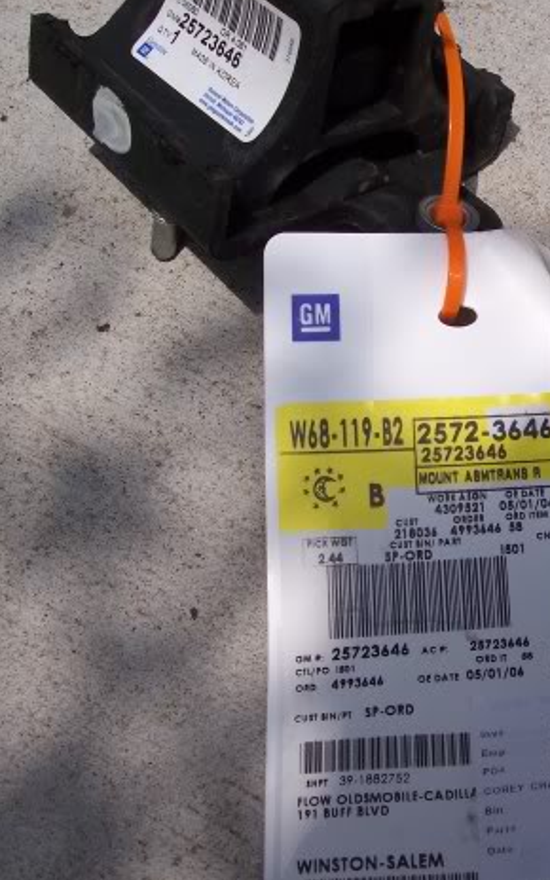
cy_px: 443
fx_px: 1343
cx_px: 452
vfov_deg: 36.3
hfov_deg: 22.8
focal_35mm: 56
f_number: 4.8
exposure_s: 1/1000
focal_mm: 8
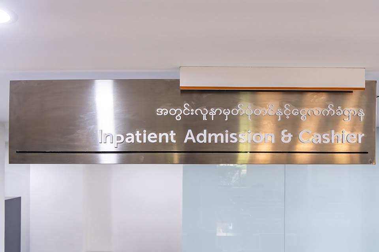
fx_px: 337
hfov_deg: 58.7
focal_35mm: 32
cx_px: 190
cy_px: 126
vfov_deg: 41.1
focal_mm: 32
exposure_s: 1/250
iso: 2800
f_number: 5.6
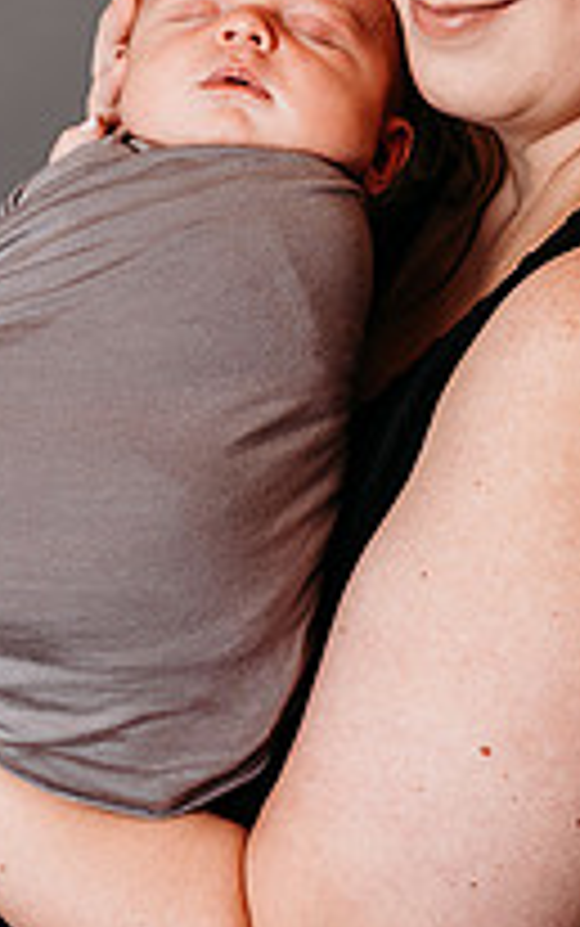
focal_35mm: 244
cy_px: 259
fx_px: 6162
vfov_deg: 8.6
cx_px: 157
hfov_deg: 5.4
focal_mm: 85
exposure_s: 1/160
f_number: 2.5
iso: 160
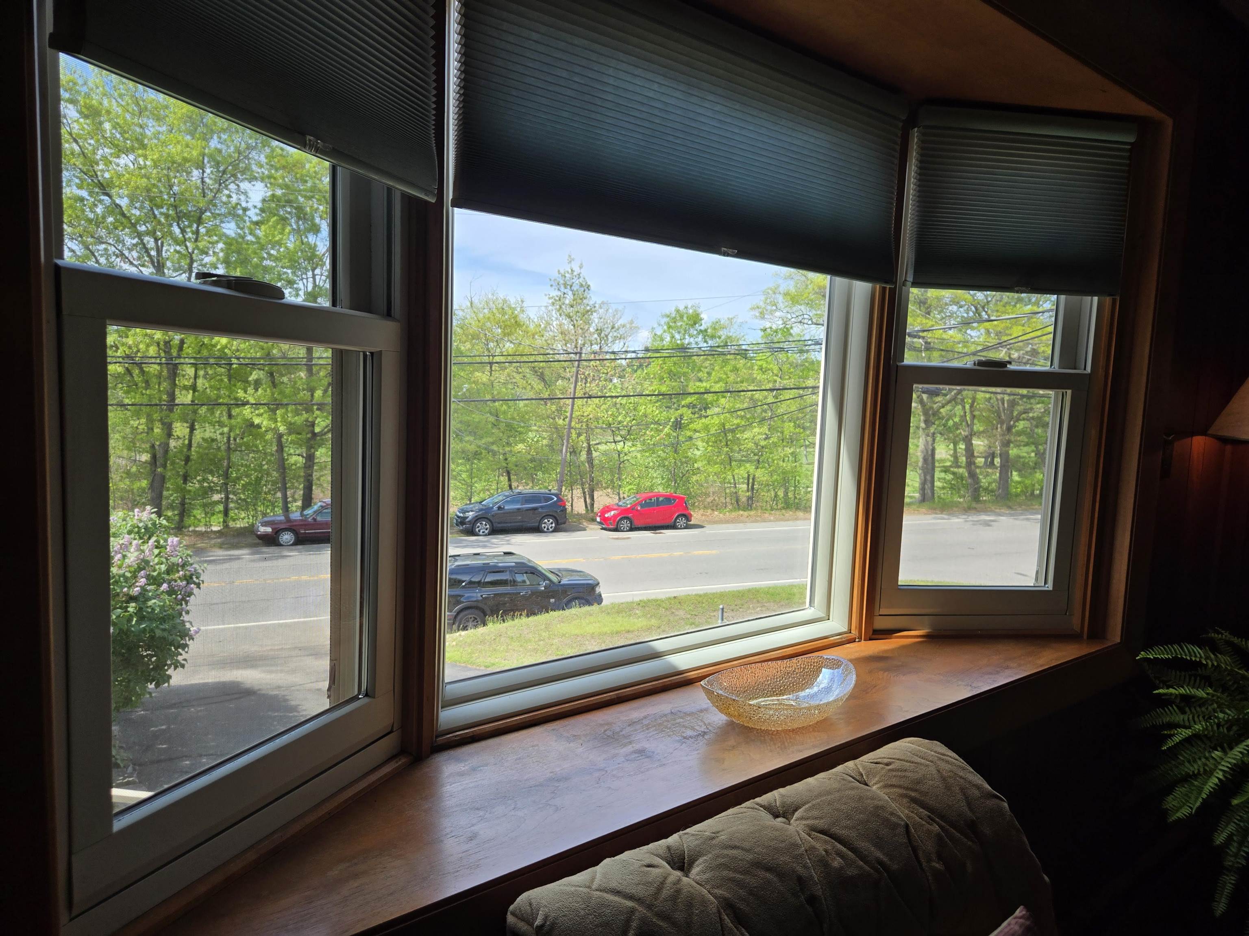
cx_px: 624
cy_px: 468
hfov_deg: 73.9
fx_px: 830
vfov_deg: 58.9
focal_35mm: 23
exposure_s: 1/539
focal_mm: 5.4
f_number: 1.8
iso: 25
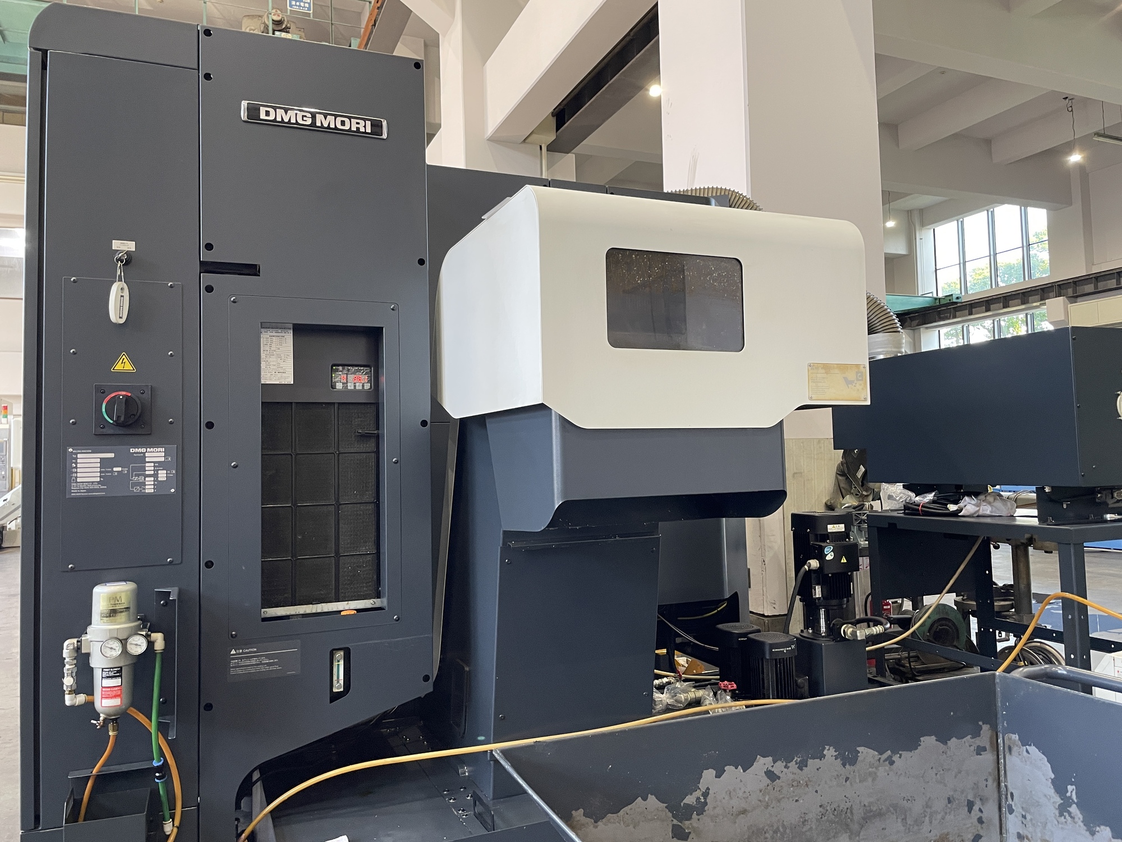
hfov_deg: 67.3
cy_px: 421
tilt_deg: +1.7
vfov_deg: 53.1
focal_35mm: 26
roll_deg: +2.6
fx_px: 843
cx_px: 561
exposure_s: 1/86
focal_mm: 4.2
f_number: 1.6
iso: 125
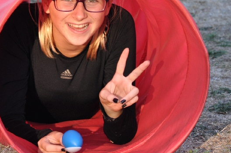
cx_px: 44
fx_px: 3633
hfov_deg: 3.6
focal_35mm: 567
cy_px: 76
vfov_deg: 2.4
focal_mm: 200
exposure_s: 1/250
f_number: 6.3
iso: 640
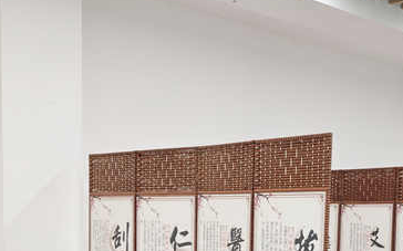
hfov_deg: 30.6
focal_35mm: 67
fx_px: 735
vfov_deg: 18.5
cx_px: 167
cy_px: 292
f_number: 1.6
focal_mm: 6.55
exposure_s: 1/100
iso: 125
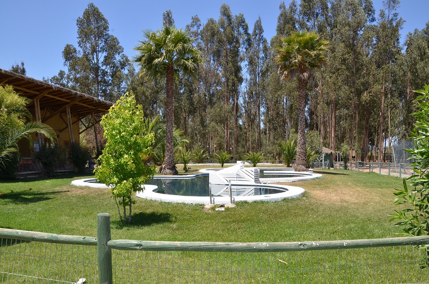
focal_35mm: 27
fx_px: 321
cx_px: 214
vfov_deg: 47.7
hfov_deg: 67.5
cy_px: 142
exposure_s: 1/250
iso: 400
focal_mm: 18
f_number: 14
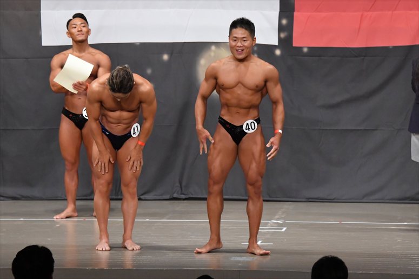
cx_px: 210
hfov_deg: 10.2
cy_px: 140
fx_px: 2350
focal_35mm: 202
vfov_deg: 6.8
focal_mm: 135
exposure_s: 1/400
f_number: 5.6
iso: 6400
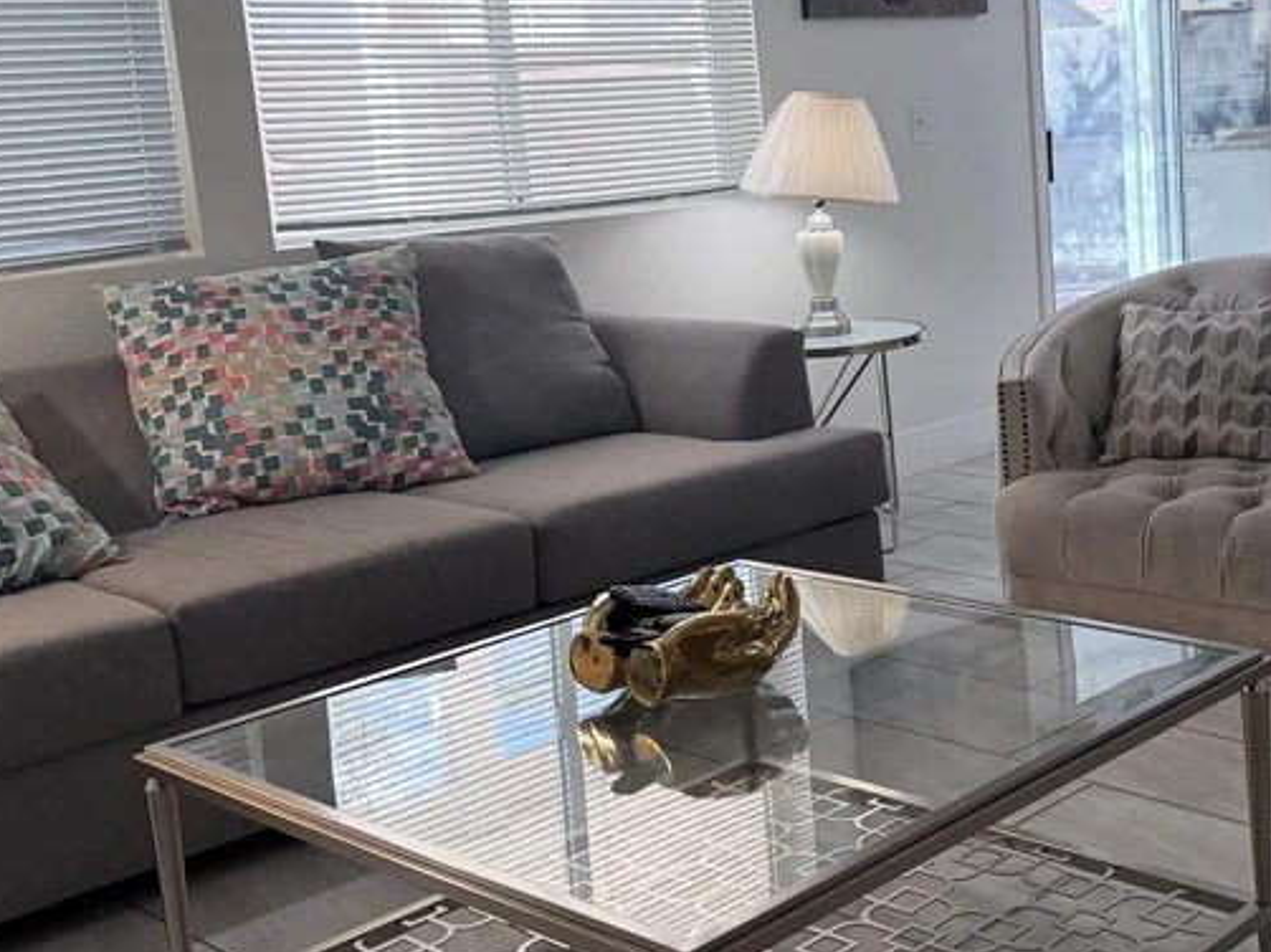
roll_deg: +3.5
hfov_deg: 37.9
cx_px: 955
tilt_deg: -9.5
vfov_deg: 29.6
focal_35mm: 49
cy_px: 395
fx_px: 1798
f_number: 1.78
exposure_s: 1/139
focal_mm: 6.76
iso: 160
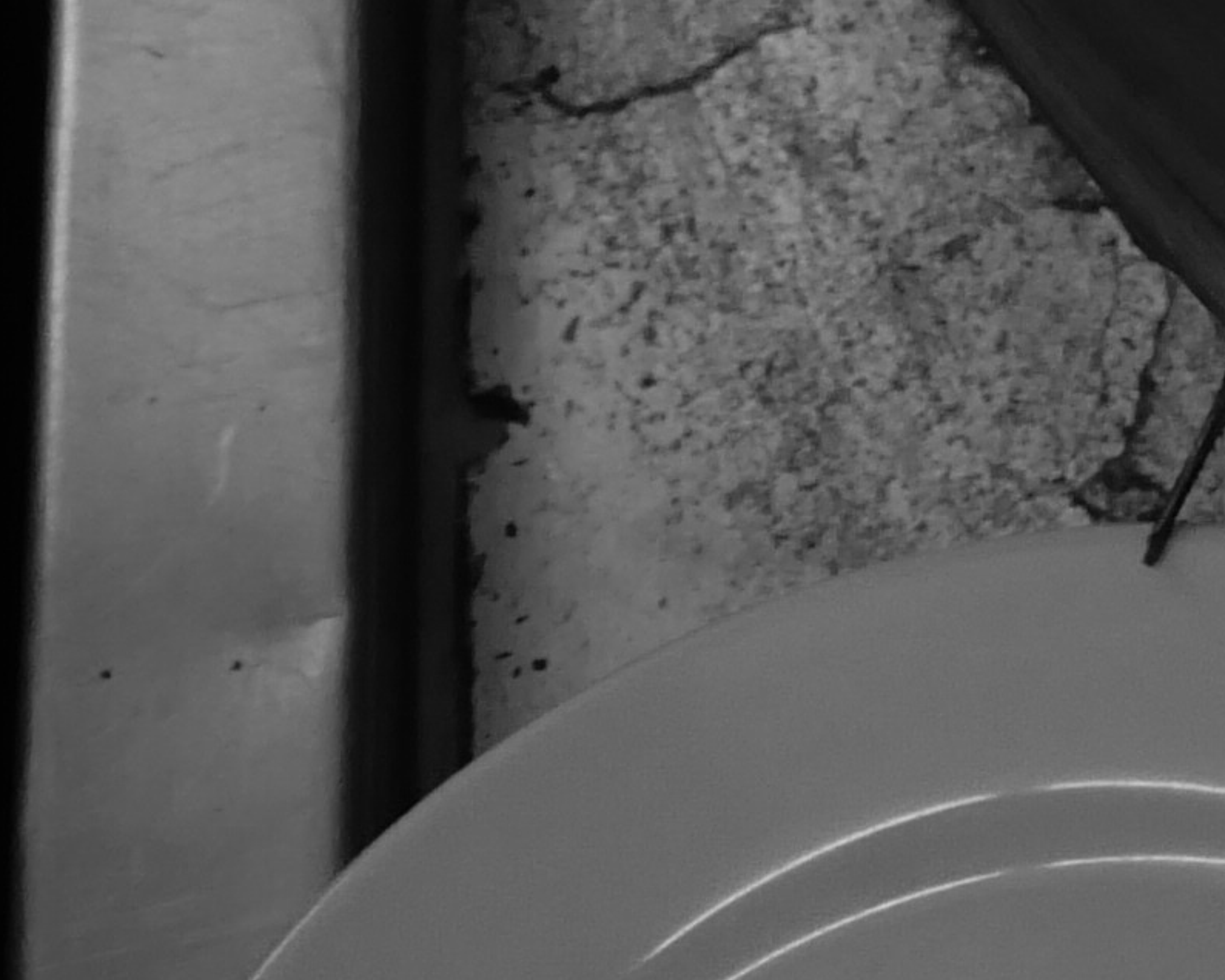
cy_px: -1814
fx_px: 6925
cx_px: 3787
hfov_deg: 8.4
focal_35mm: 191
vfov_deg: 7.3
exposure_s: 1/60
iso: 640
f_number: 3.8
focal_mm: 15
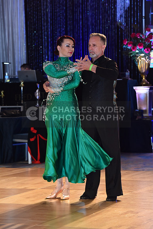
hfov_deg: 10.2
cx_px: 76
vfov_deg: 15.2
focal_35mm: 135
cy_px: 114
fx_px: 860
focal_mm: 135
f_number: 5
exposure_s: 1/250
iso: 2000
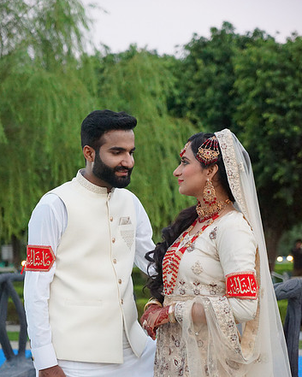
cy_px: 243
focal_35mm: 84
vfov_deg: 22.7
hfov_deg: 18.3
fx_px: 938
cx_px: 147
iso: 10000
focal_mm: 68
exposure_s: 1/200
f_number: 4
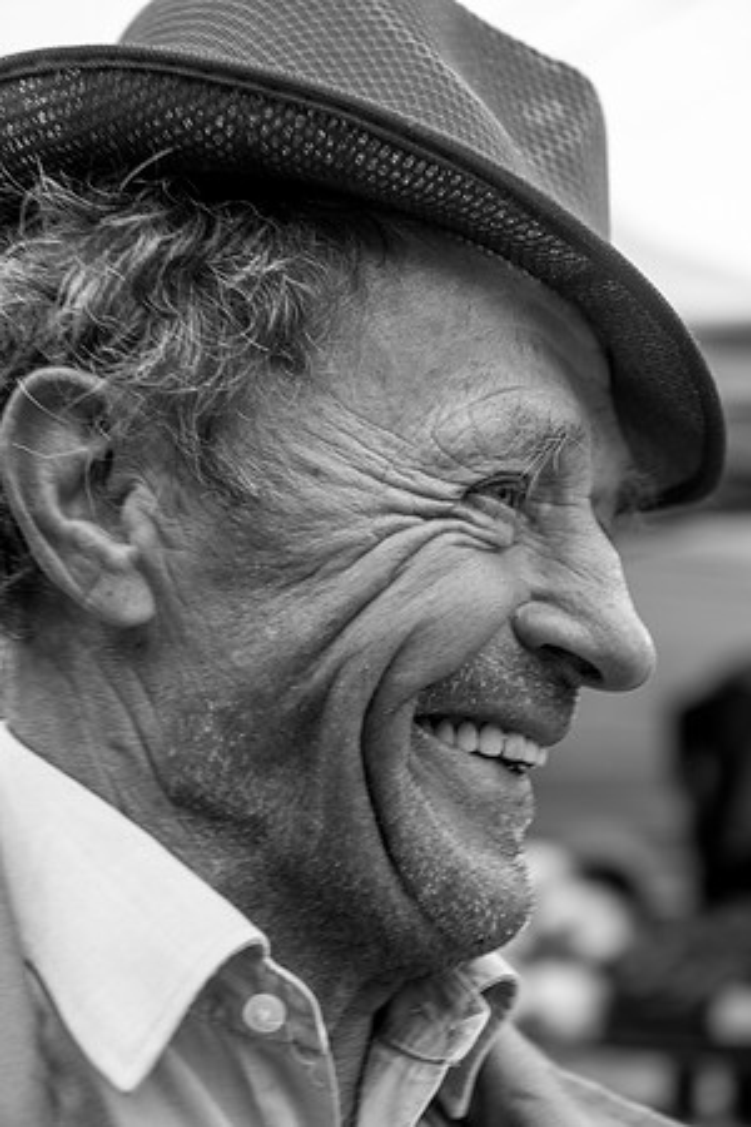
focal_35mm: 60
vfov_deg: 33.4
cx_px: 376
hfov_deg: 22.6
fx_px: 1877
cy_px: 564
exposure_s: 1/60
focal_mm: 60
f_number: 4
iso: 200
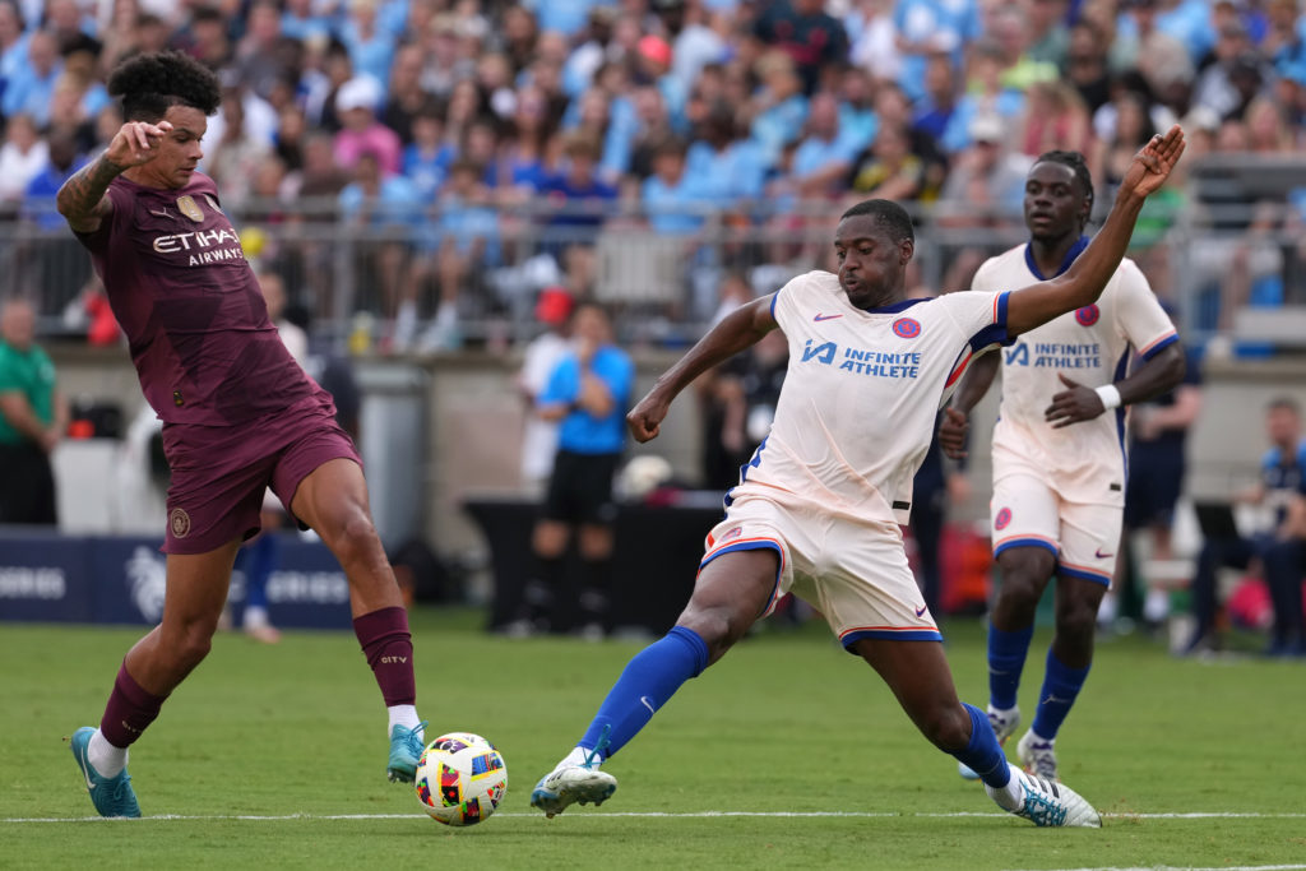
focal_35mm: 300
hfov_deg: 6.9
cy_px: 436
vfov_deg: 4.6
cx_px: 653
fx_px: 10884
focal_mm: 300
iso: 800
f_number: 3.5
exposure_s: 1/2500
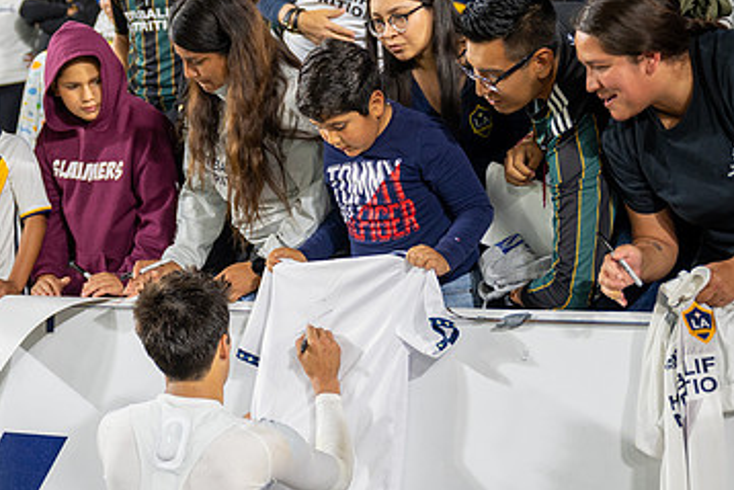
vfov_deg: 15.3
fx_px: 1815
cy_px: 150
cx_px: 346
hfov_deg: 22.9
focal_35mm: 89
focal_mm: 55
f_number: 2.8
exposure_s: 1/200
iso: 1100
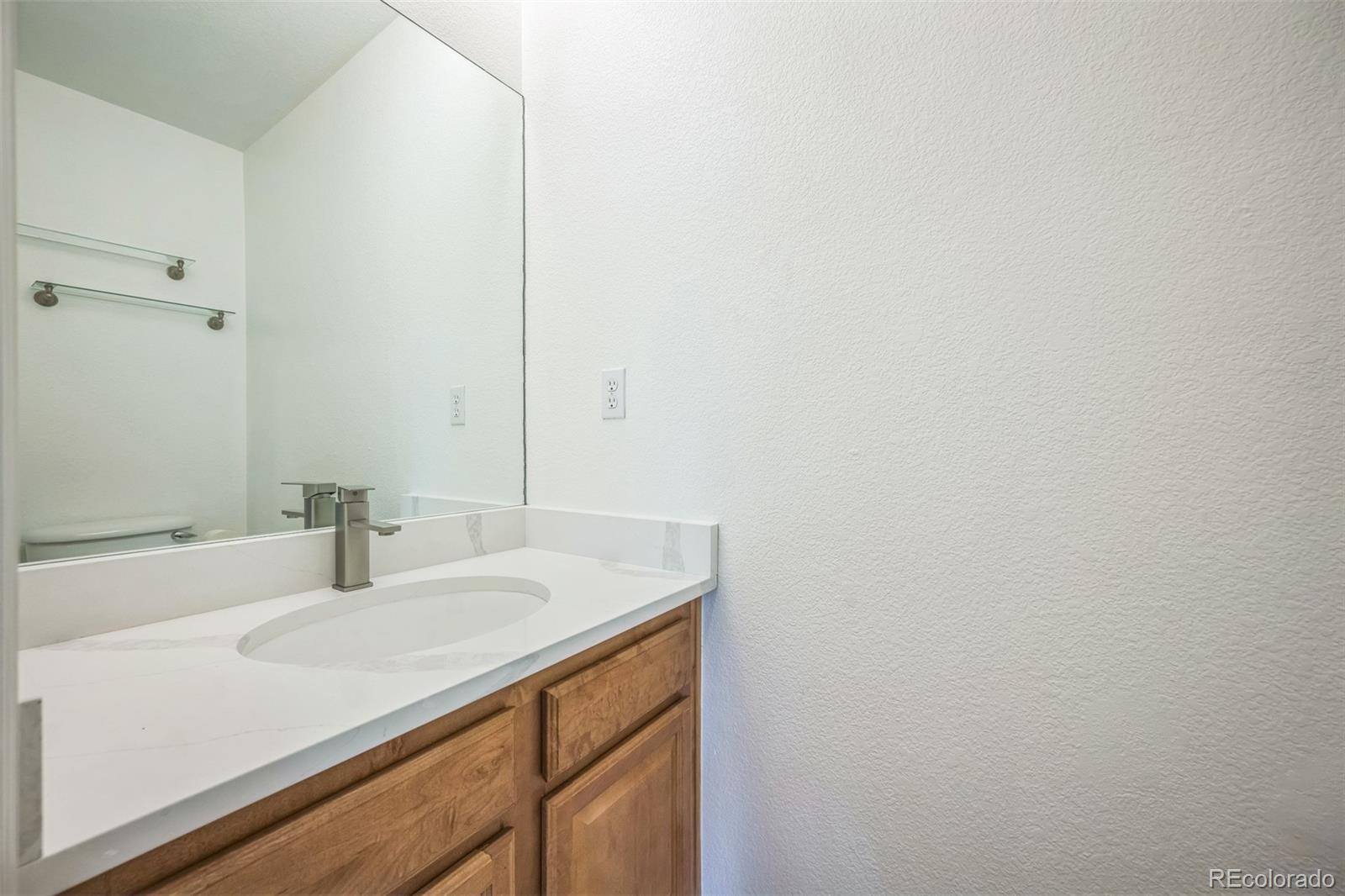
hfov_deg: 104.3
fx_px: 523
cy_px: 448
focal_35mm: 14
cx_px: 672
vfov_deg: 81.2
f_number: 7.1
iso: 400
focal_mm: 14
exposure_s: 1/40
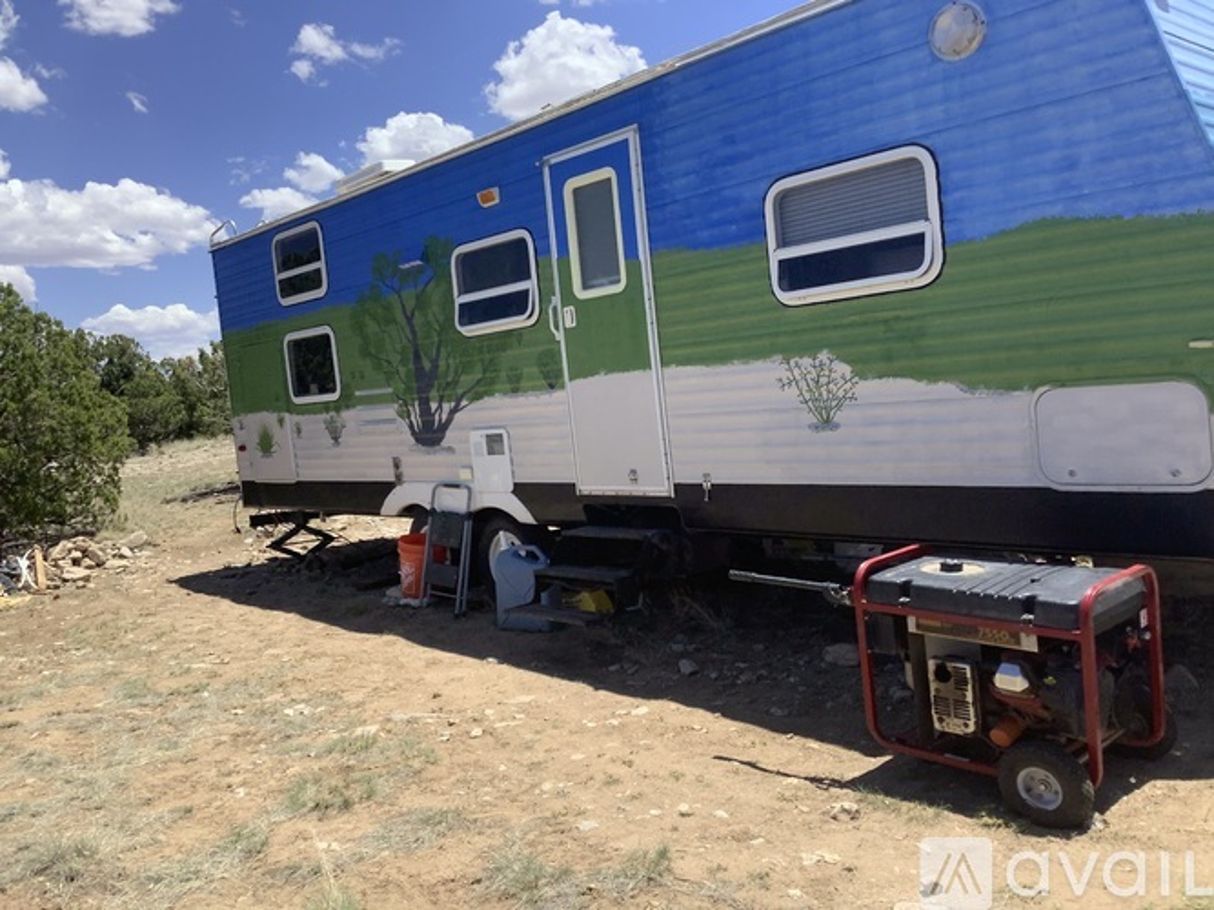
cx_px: 607
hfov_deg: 58.4
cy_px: 455
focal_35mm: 31
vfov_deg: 45.4
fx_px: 1087
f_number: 2.4
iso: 25
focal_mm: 3.3
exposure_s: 1/1018
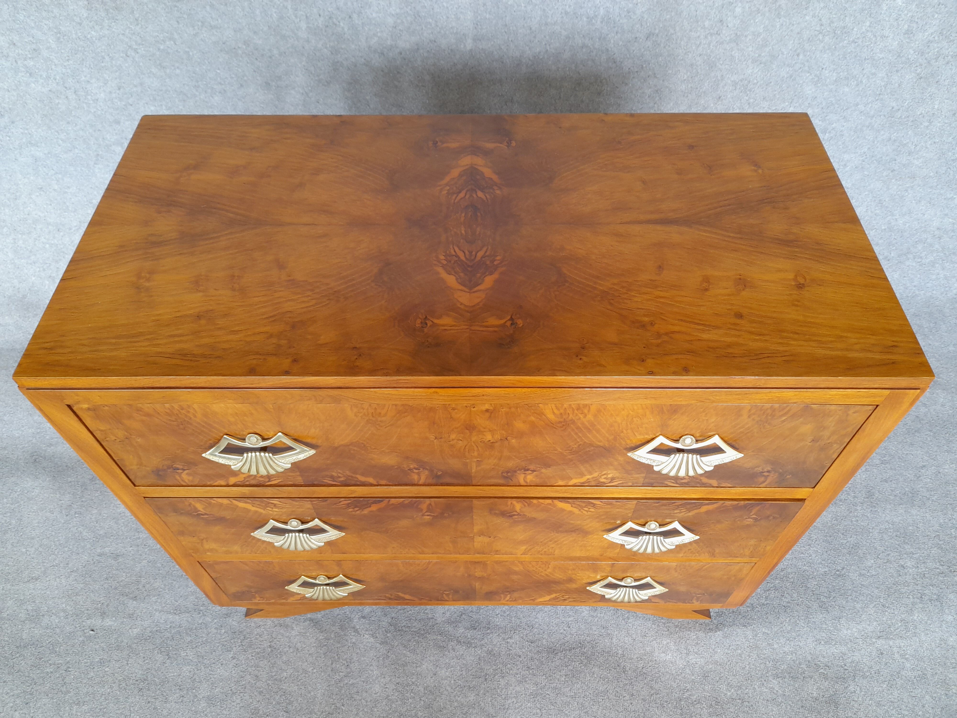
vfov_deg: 54.9
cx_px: 478
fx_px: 691
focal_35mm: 25
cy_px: 359
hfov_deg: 69.4
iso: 200
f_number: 2
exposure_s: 1/60
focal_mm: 4.6
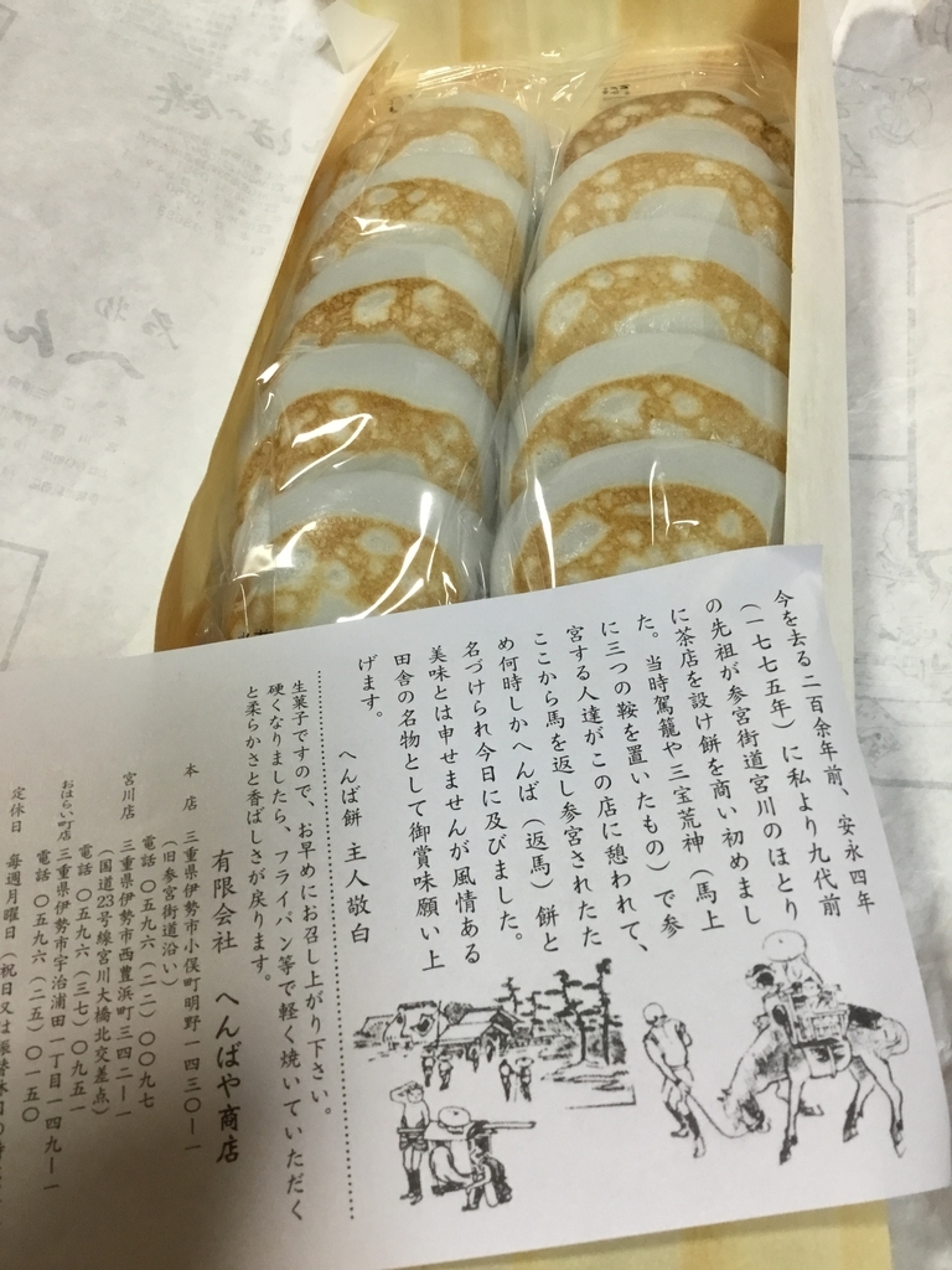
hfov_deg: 45.4
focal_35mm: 31
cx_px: 476
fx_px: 1137
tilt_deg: -59.8
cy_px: 635
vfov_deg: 58.4
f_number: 2.4
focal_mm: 3.3
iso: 80
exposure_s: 1/30
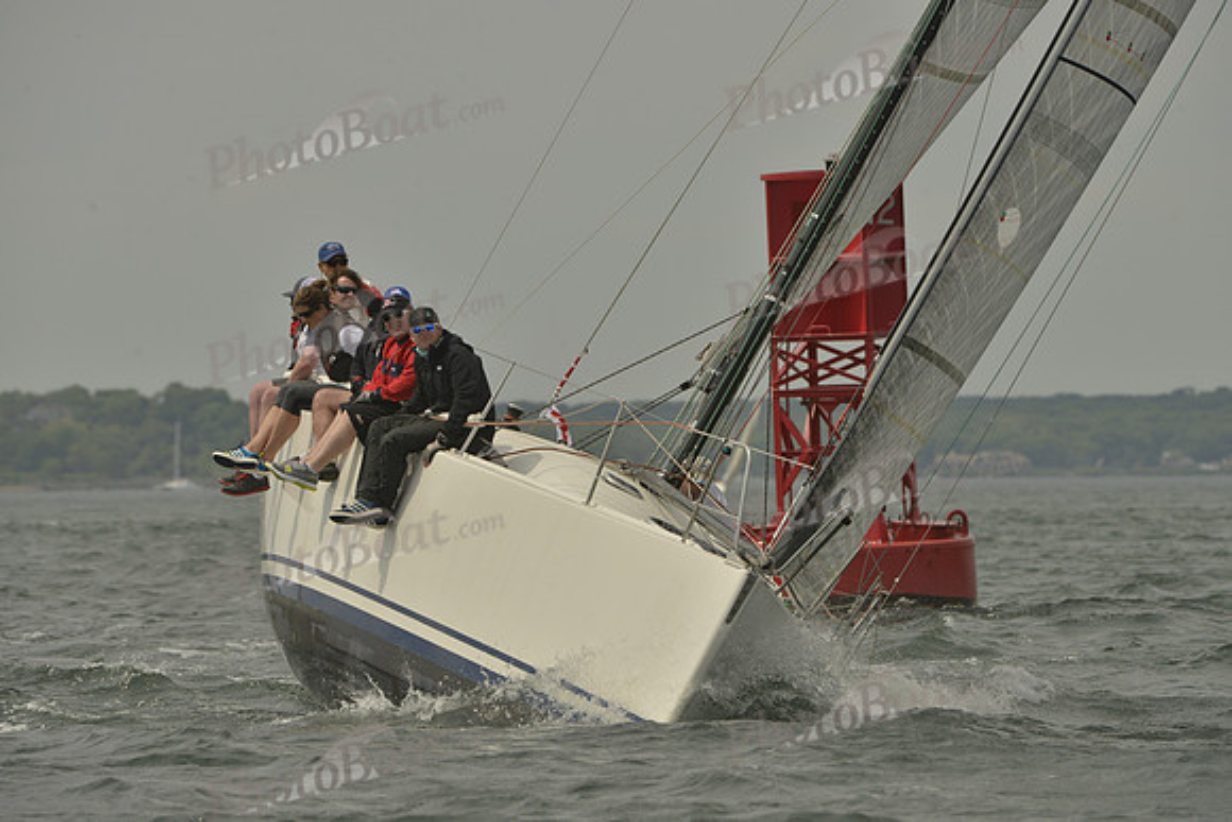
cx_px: 616
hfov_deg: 5.2
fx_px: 13691
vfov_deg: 3.4
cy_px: 411
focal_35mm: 400
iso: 280
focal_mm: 400
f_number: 10
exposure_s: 1/1250
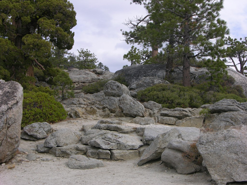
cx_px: 124
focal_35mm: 62
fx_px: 442
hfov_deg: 31.2
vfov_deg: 23.7
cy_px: 92
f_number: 5.1
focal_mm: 15.7
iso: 50
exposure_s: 1/260
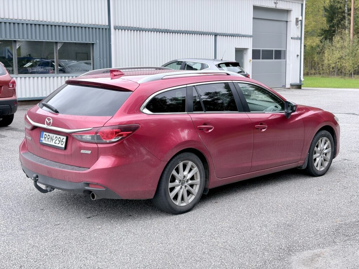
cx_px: 180
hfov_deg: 36.8
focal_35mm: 52
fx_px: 539
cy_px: 134
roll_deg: +0.6
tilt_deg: -8.1
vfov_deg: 28.0
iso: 40
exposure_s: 1/316
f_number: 1.6
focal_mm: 5.96
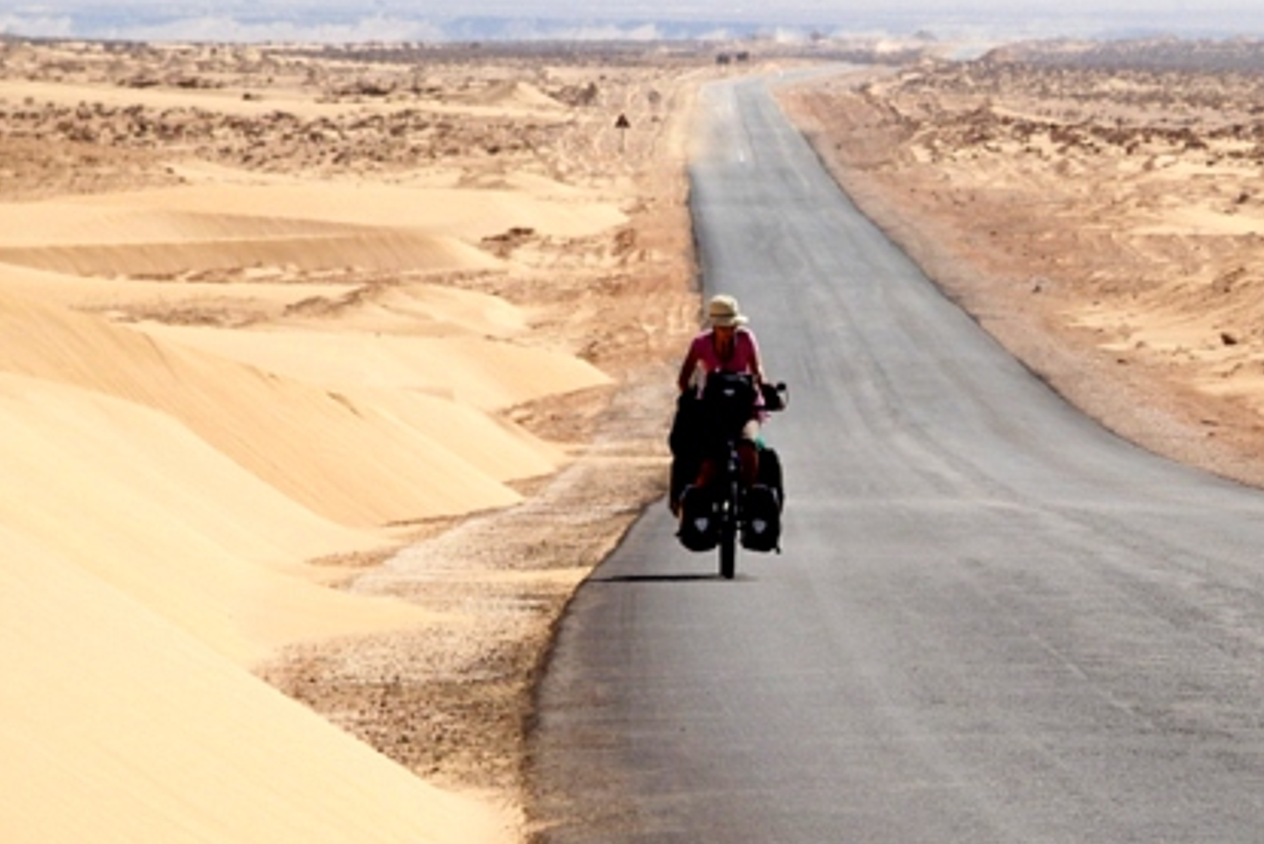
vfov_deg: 5.1
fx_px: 9518
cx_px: 862
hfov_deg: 7.6
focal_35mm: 271
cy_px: 503
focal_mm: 30.2
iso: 80
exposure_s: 1/640
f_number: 5.7
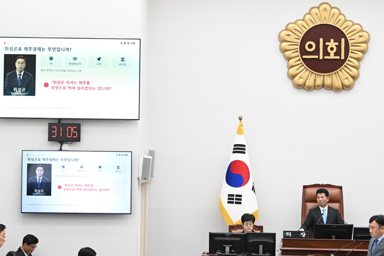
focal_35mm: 89
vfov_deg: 15.4
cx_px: 176
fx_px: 949
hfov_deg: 22.9
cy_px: 148
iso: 2500
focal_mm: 70
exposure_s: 1/200
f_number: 4.5
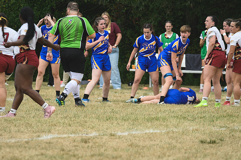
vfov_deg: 2.4
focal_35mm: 570
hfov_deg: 3.6
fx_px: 3814
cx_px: 120
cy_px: 80
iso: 500
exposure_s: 1/1000
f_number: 6
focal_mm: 380
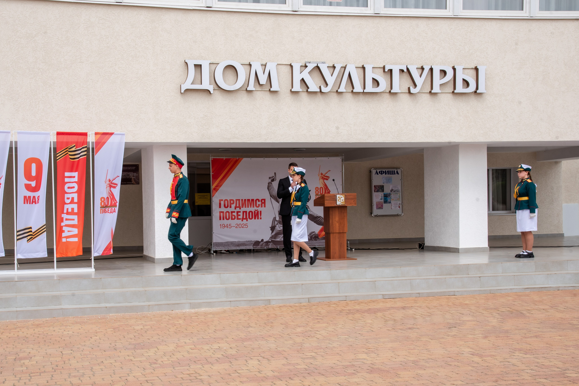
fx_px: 869
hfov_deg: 36.7
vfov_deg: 25.0
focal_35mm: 54
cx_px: 238
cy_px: 227
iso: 320
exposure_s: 1/160
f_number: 13
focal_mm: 44
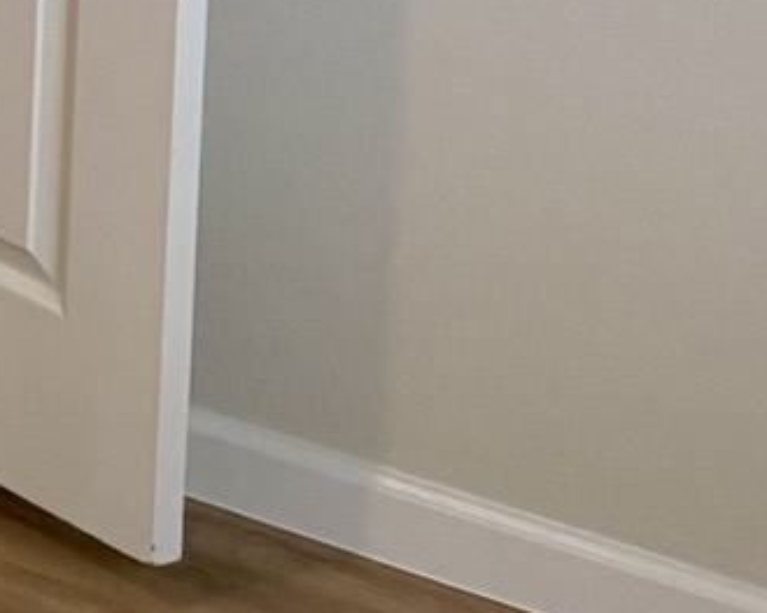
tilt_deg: -5.0
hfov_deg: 9.8
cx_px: -1431
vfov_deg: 8.8
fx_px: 3586
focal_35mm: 158
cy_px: -911
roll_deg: +0.4
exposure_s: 1/201
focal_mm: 5.96
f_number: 1.6
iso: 125
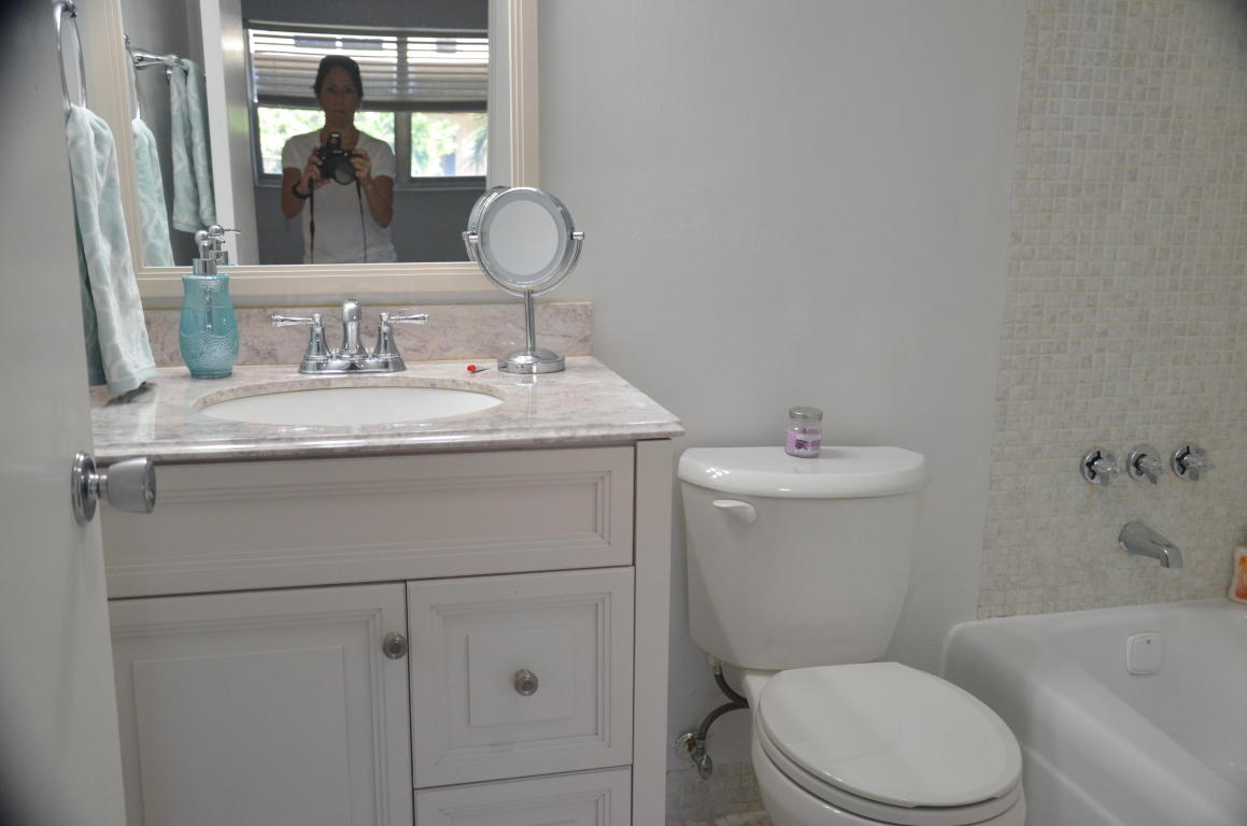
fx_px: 1141
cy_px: 413
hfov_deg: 57.3
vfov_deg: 39.8
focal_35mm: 33
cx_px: 624
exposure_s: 1/60
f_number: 4
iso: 720
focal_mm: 22
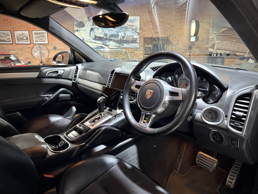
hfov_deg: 71.6
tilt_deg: -14.8
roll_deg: +0.7
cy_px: 97
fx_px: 179
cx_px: 129
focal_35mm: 24
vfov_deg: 56.8
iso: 800
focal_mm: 6.76
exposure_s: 1/50
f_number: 1.78
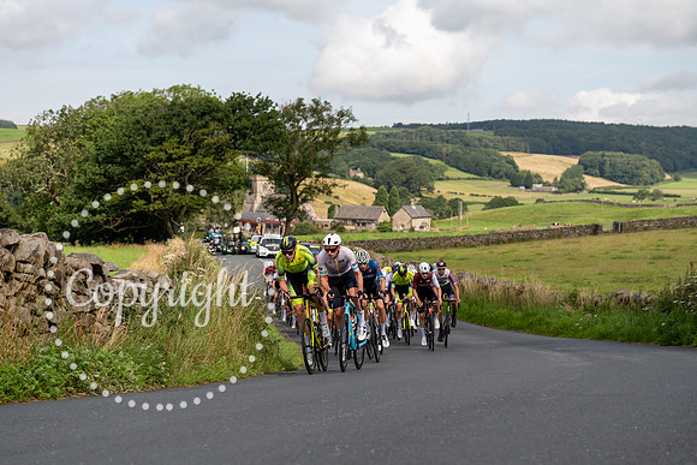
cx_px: 348
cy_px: 232
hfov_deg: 28.8
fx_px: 1356
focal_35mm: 70
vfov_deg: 19.5
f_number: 4
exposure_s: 1/1000
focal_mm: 70
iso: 100
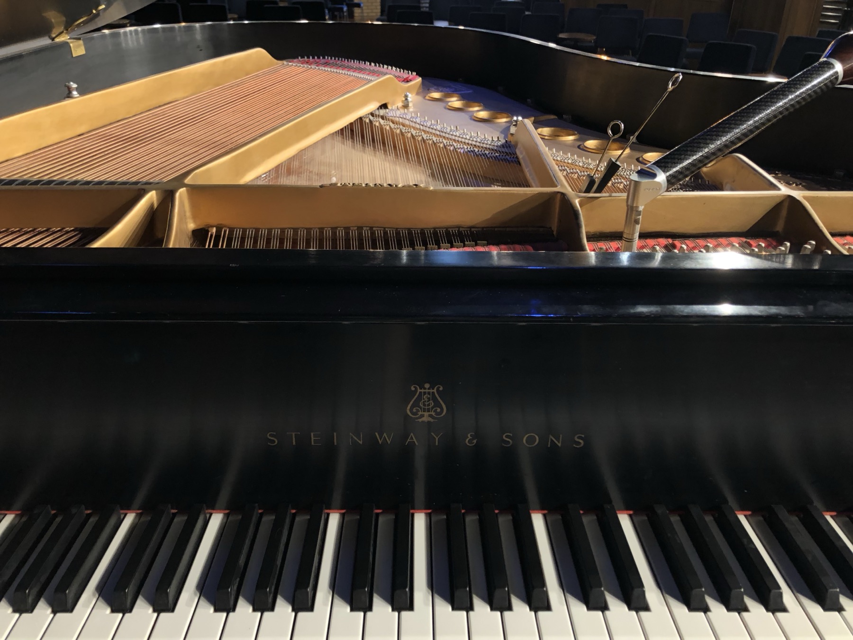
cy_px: 320
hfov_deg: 63.4
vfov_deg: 49.7
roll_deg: -1.5
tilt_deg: -27.1
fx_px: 690
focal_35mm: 28
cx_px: 426
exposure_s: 1/40
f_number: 1.8
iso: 320
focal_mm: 3.99
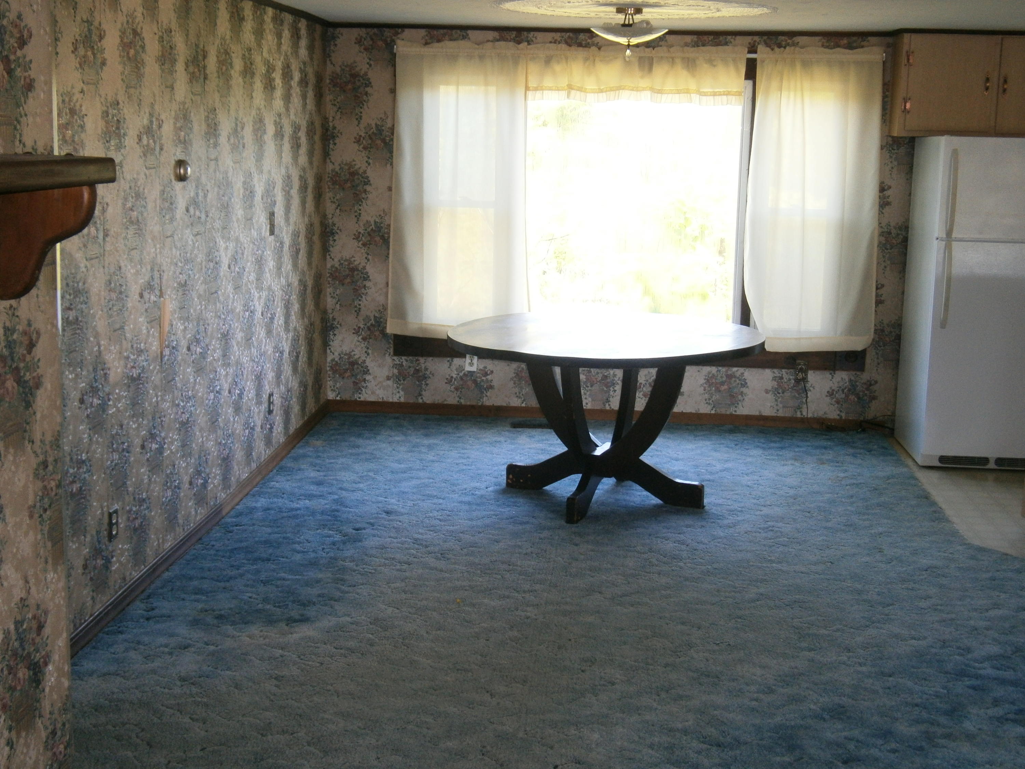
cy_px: 384
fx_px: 1392
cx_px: 512
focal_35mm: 47
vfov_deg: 30.9
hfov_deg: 40.4
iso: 125
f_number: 3.4
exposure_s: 1/40
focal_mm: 8.3
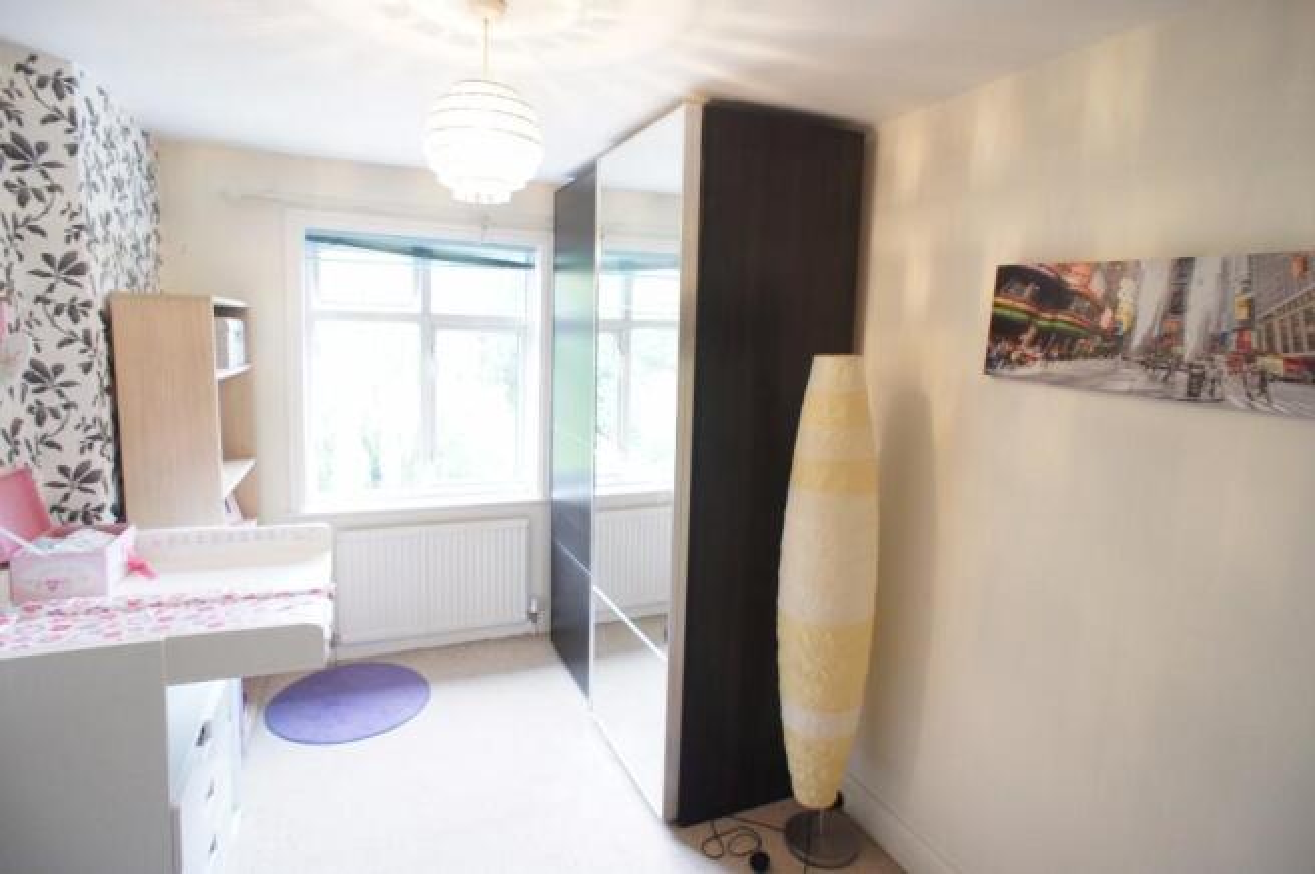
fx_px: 876
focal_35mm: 24
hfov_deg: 73.8
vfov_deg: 53.0
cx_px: 658
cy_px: 437
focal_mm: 16
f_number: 4
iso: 800
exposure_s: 1/50
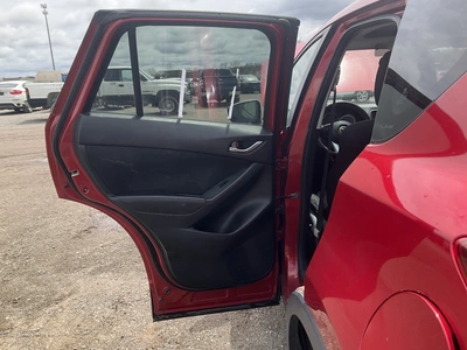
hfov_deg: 61.7
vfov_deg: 48.2
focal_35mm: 29
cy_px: 175
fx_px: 391
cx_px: 234
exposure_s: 1/781
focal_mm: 3
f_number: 1.8
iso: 25
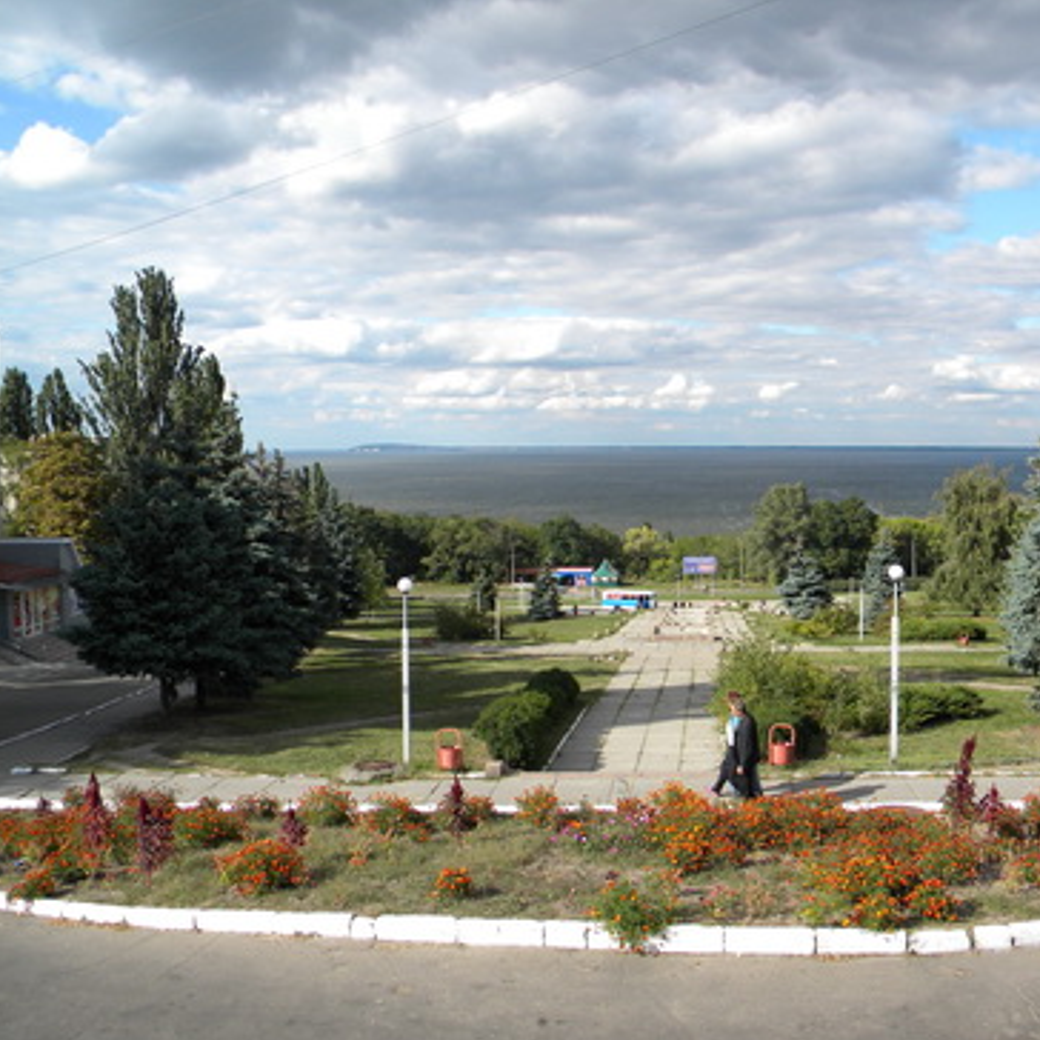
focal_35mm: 34
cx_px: 683
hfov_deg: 47.8
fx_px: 1156
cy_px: 533
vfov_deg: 48.4
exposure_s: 1/675
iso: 80
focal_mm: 5
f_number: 3.5
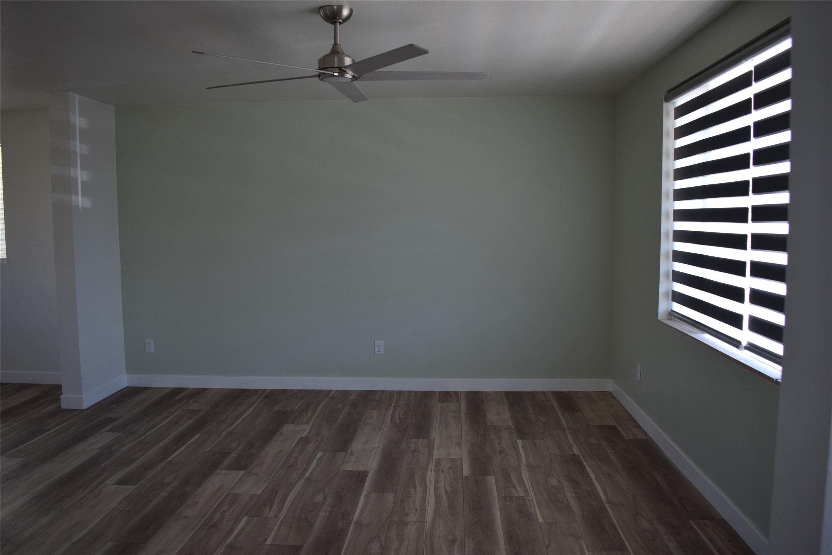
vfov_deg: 47.9
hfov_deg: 67.4
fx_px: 624
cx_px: 416
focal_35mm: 27
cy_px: 278
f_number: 5
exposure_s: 1/100
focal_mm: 18
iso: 400
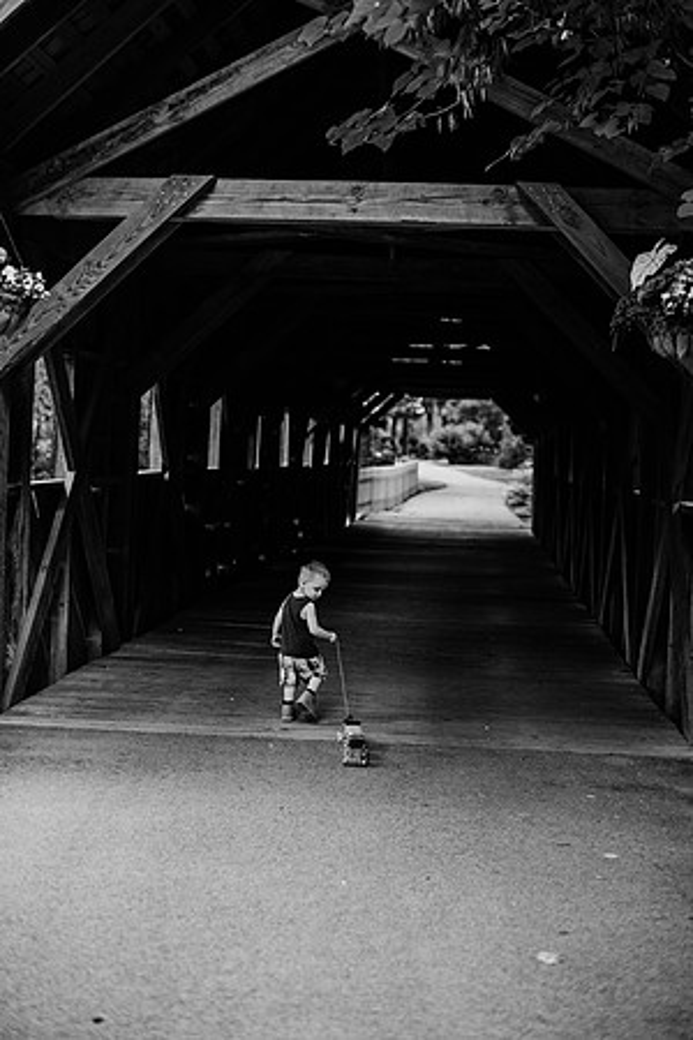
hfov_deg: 27.0
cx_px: 346
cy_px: 520
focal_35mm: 50
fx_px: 1444
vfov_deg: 39.6
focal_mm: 50
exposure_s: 1/500
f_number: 2.2
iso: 200
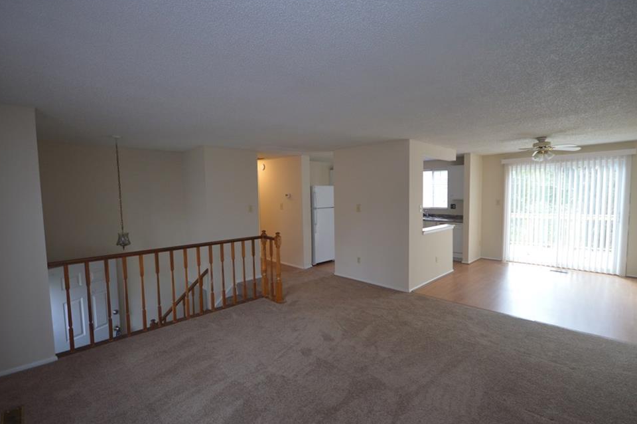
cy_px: 217
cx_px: 330
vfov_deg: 73.6
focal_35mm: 16
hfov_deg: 96.8
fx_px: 283
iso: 800
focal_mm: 10
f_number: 4
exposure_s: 1/60
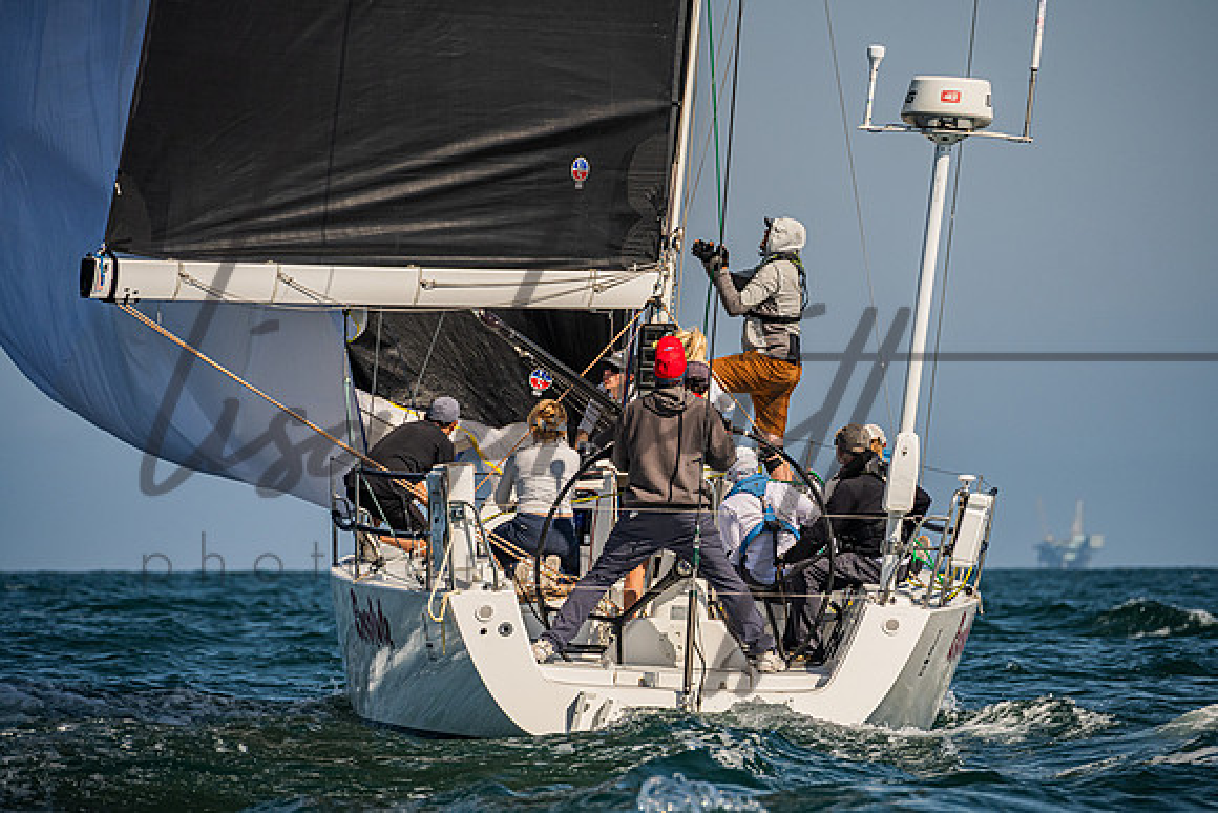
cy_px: 402
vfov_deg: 4.0
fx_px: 11755
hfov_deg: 5.9
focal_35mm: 347
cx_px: 649
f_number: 8
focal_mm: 320
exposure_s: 1/3200
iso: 500
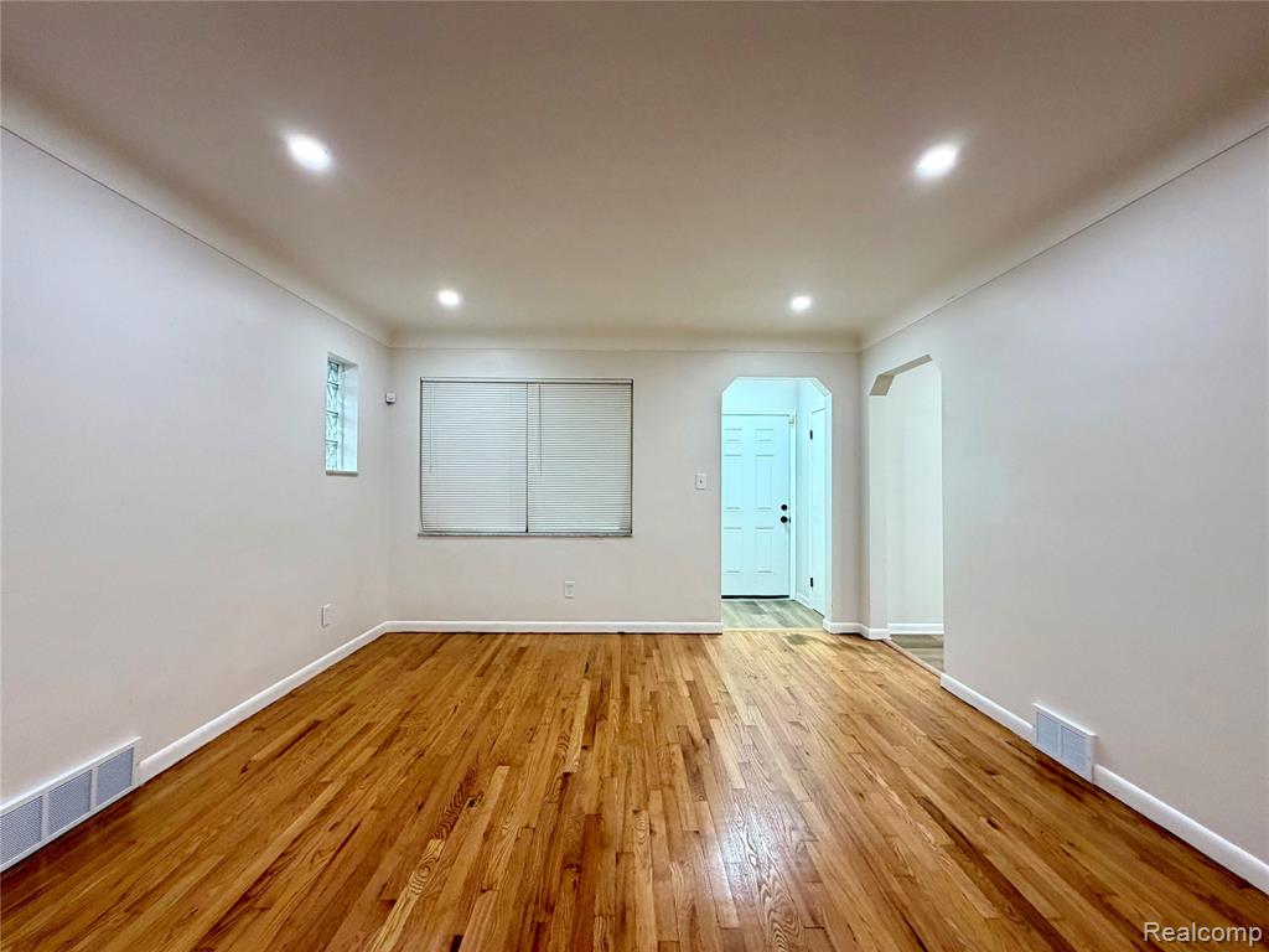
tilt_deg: +1.5
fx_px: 513
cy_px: 476
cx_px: 634
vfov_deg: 85.7
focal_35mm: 14
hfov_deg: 102.1
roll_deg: -0.7
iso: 250
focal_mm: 2.22
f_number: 2.2
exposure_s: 1/60
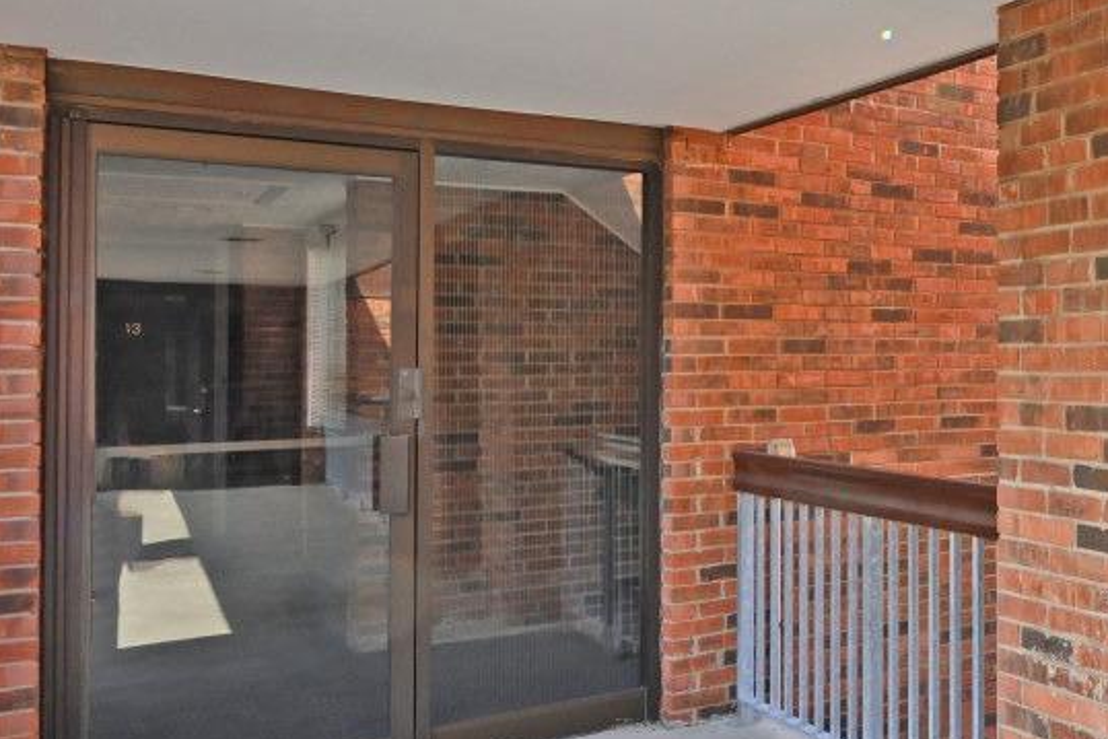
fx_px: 1201
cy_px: 331
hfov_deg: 41.9
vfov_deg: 34.2
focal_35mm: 39
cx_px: 1145
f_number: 11
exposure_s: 1/200
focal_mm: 14
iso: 800
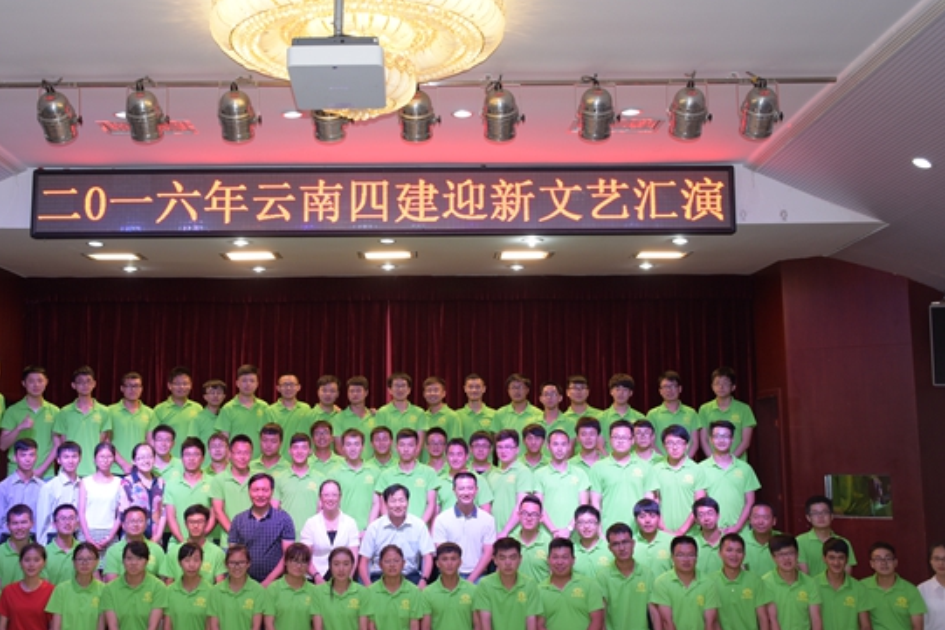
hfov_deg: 44.4
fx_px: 1155
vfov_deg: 30.5
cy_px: 259
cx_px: 428
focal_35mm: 44
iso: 800
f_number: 5
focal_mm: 34
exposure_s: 1/80
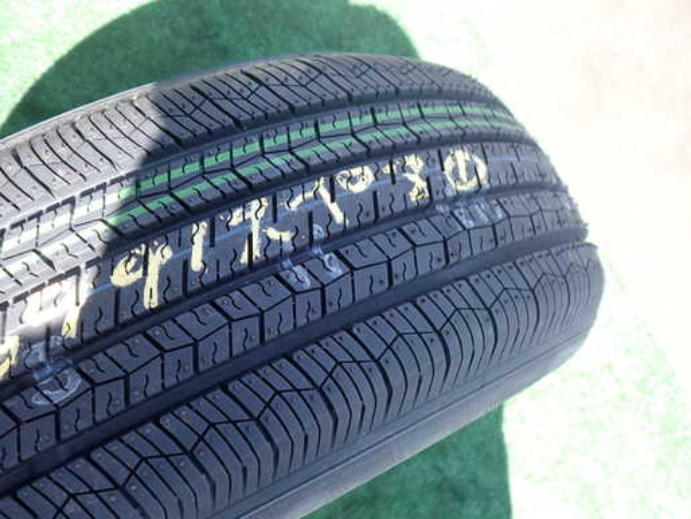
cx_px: 305
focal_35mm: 35
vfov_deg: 40.7
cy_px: 273
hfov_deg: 52.5
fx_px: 699
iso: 100
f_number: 2.3
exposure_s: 1/200
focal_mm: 5.4
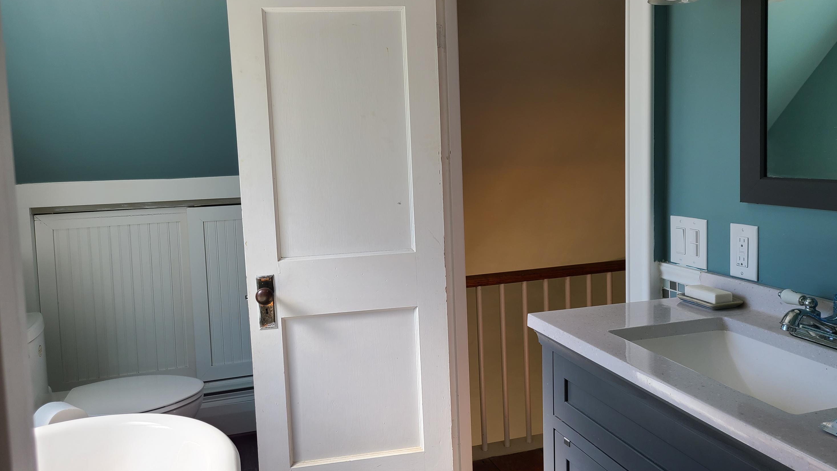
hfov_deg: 66.1
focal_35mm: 29
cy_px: 195
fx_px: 644
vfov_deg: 40.0
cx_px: 428
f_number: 1.8
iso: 40
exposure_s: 1/173
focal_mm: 5.4
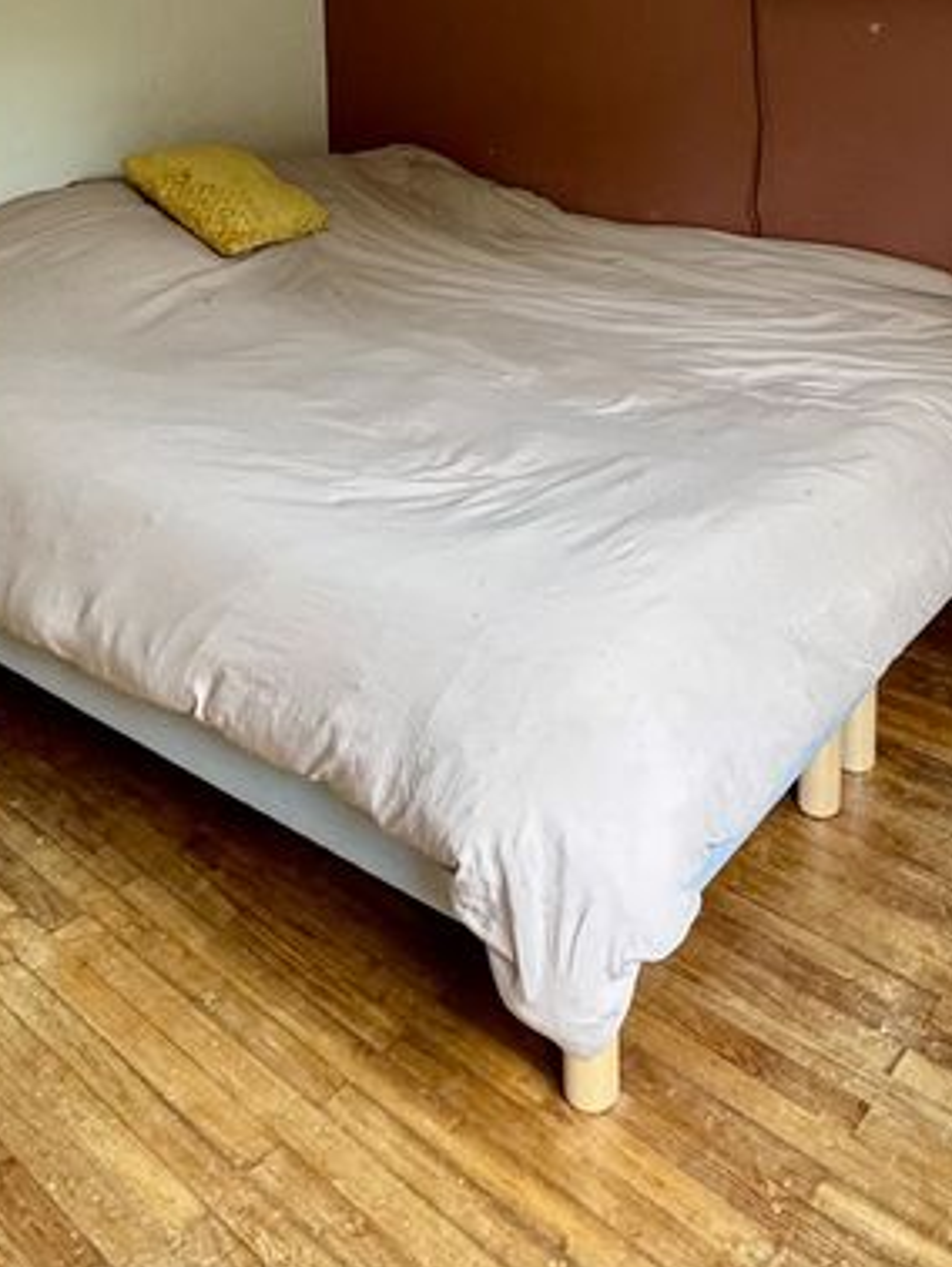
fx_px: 1355
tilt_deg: -8.0
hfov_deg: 38.7
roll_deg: +0.6
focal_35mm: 37
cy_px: 117
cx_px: 513
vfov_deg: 45.3
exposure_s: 1/99
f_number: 2.2
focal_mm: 2.22
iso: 200
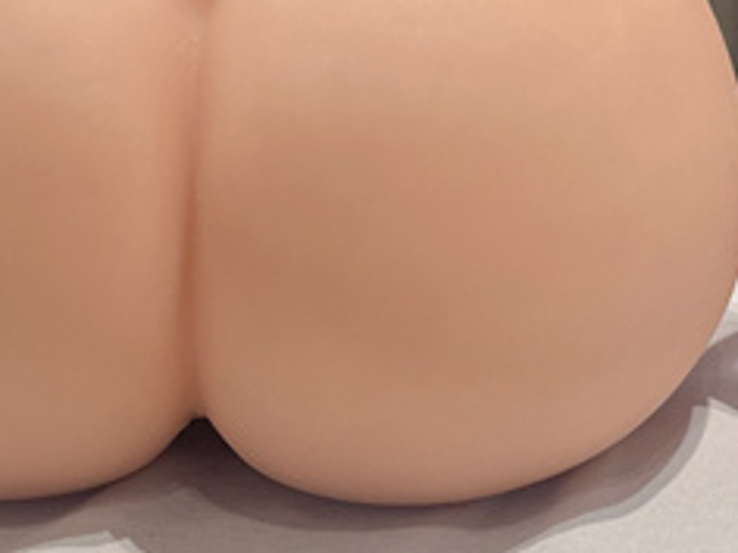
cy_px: 31
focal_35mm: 88
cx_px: 397
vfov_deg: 16.5
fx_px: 1876
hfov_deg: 22.2
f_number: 1.6
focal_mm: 5.1
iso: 80
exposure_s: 1/100
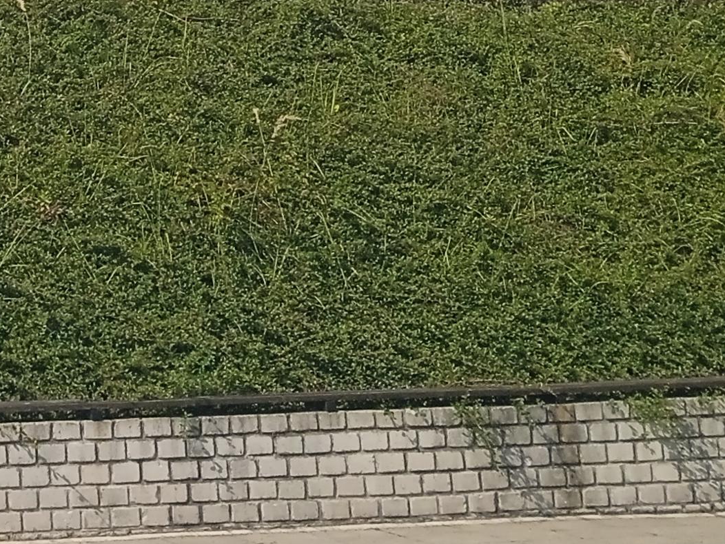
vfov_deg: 13.0
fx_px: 2283
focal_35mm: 109
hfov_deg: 17.0
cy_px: -233
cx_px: -216
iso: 100
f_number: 2.2
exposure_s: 1/1212
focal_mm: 3.43
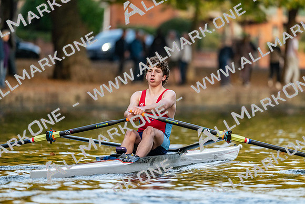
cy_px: 102
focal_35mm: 400
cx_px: 152
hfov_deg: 5.2
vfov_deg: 3.4
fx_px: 3390
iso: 3600
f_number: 4.5
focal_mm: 400
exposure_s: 1/2500
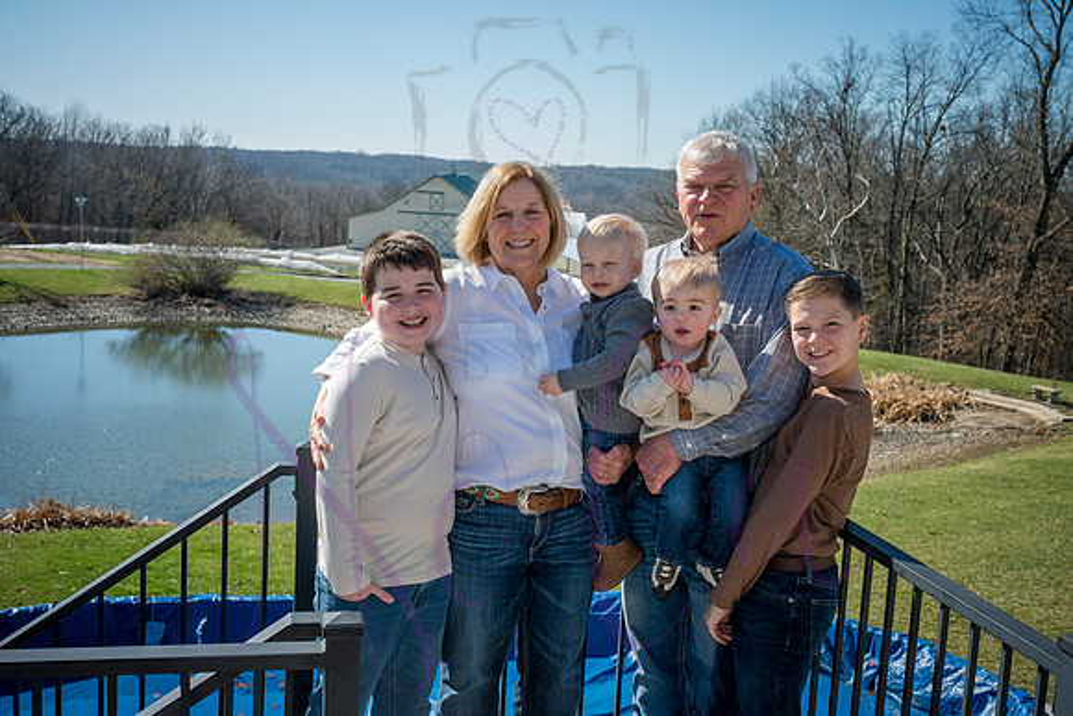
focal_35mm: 42
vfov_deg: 31.9
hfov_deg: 46.4
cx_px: 536
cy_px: 358
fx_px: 1252
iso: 400
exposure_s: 1/640
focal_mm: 42
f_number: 8
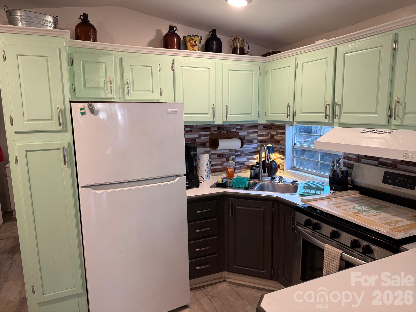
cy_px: 156
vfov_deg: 56.8
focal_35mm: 24
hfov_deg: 71.6
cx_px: 208
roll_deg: +1.4
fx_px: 288
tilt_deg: -8.1
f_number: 1.78
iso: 125
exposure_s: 1/60
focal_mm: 6.76
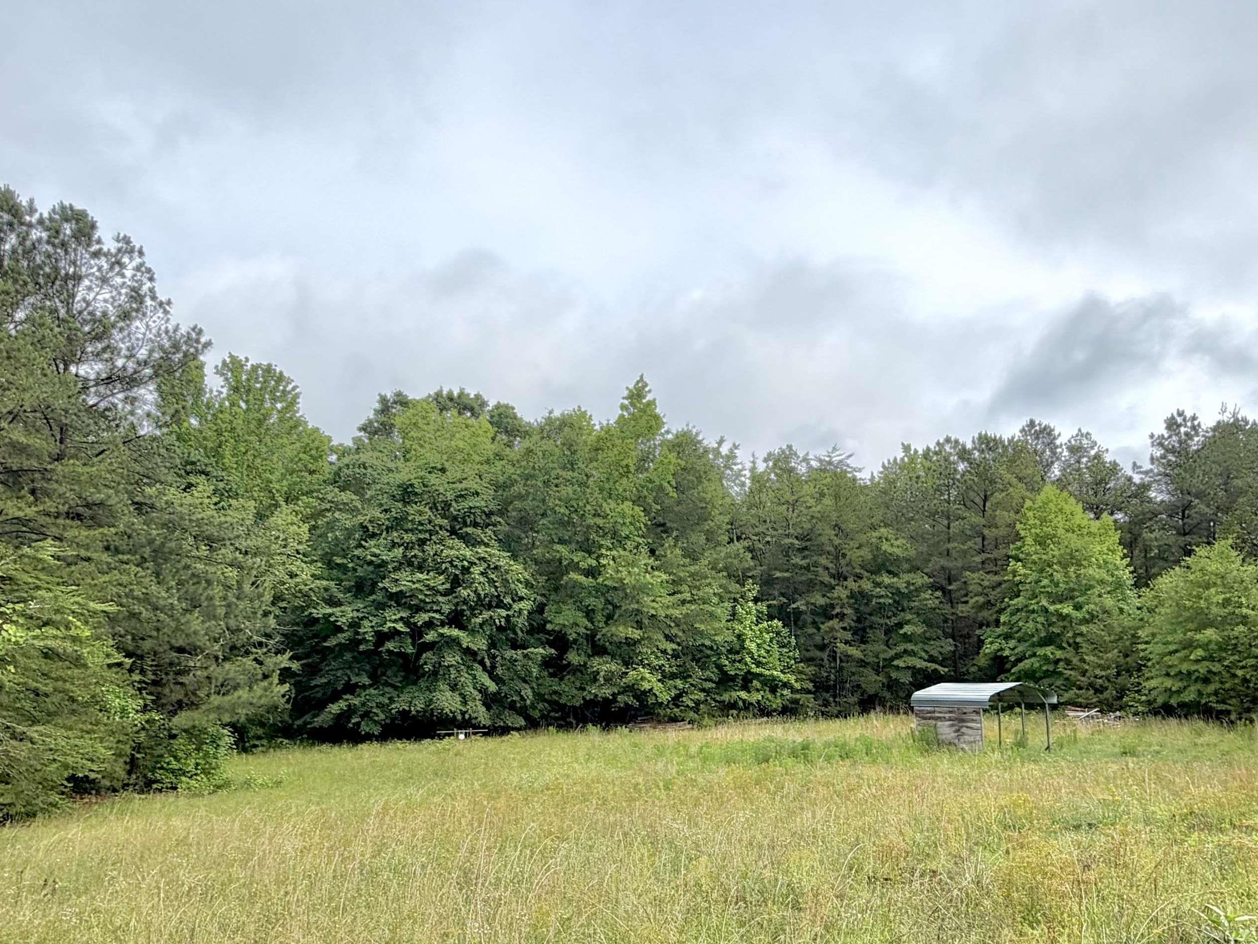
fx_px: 618
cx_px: 641
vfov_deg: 74.7
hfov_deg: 91.0
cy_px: 453
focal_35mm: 17
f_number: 2.2
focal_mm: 2.22
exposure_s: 1/864
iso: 20
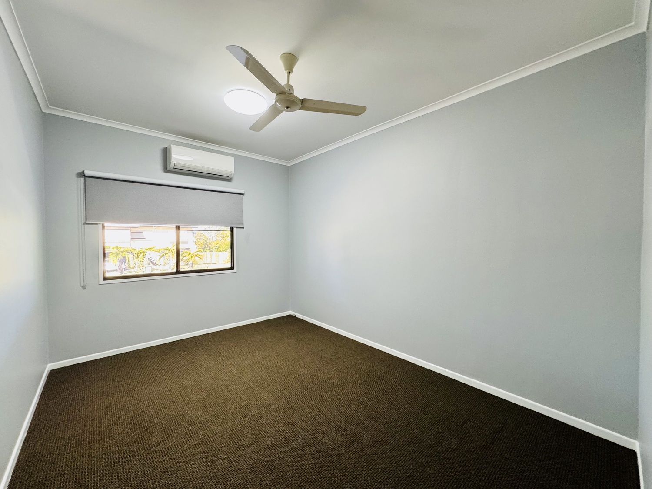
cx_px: 326
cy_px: 244
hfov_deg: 102.1
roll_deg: +0.2
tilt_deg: -1.1
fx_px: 264
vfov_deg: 85.7
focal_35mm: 14
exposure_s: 1/50
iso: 200
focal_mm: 2.22
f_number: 2.2
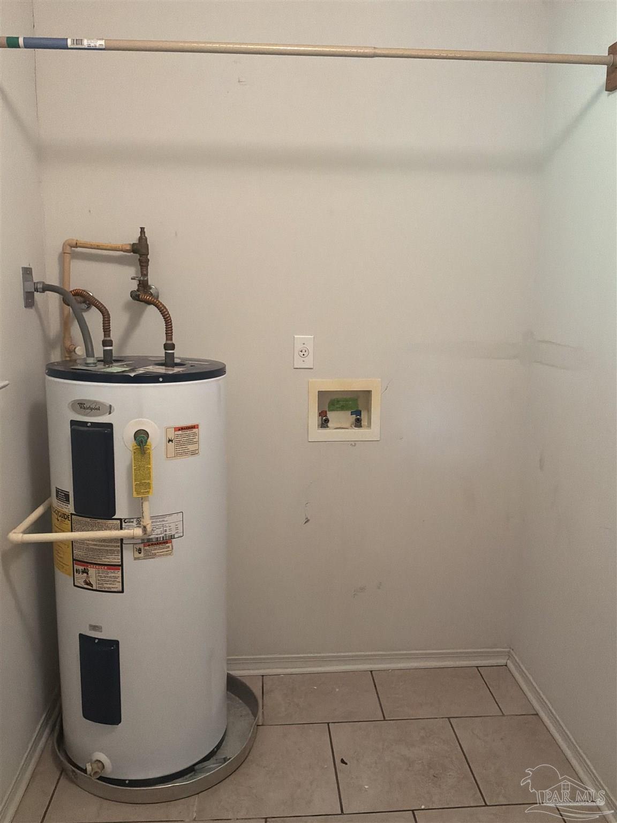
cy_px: 412
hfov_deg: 49.7
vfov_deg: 63.4
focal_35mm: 28
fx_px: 665
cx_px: 308
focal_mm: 3
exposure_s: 1/40
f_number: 1.8
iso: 200
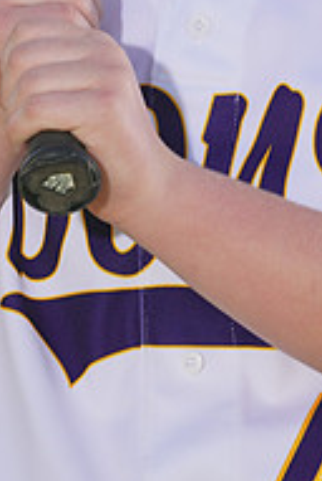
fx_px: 11563
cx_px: 286
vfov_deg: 2.4
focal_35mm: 865
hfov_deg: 1.6
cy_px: -186
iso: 100
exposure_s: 1/250
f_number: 8
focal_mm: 285
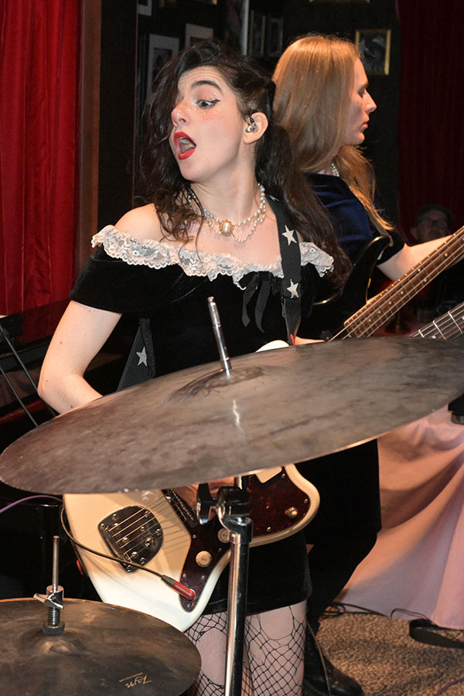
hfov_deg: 37.9
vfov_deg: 54.4
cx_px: 232
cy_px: 348
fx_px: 677
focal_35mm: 35
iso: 6400
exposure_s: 1/200
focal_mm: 35
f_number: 8
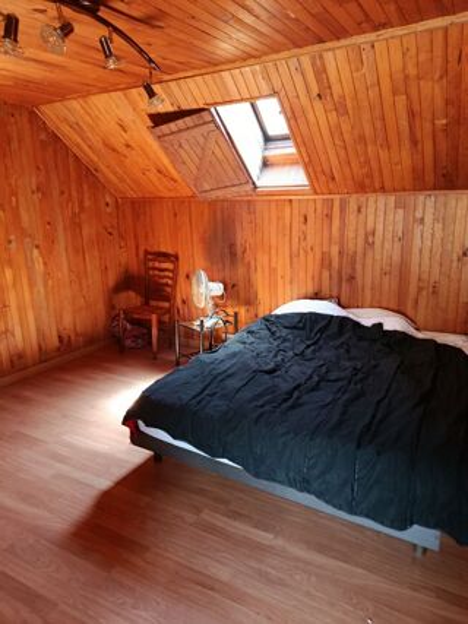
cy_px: 312
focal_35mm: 24
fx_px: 433
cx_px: 234
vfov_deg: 71.6
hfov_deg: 56.8
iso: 990
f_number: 1.7
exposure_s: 1/33.3
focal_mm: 5.24
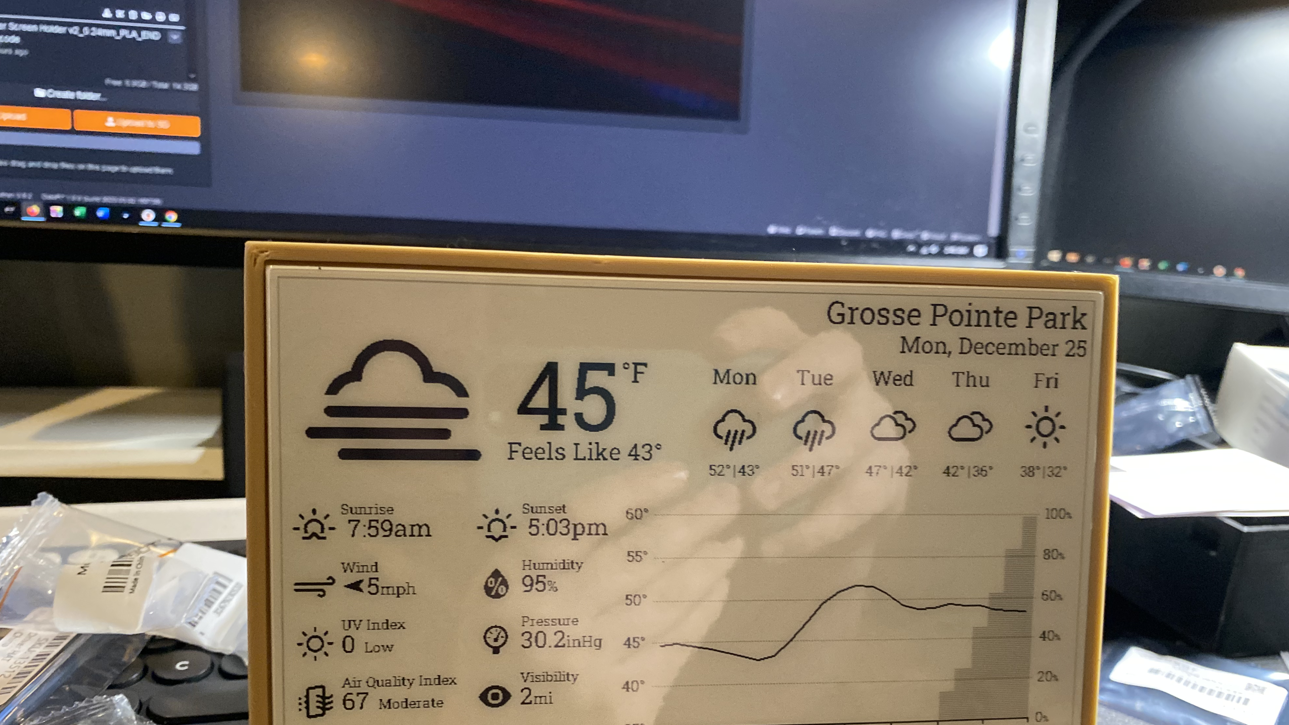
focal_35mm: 29
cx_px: 646
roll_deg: -2.0
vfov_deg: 39.7
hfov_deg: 66.1
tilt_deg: -19.6
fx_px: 991
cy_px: 488
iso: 500
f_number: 1.8
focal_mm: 4.25
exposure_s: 1/51
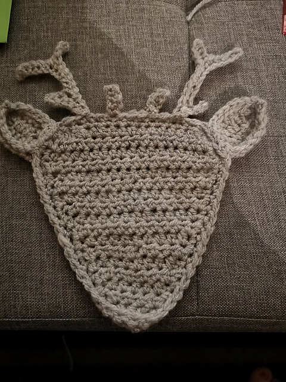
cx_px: 143
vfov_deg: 65.3
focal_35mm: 27
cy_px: 191
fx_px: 297
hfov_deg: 51.4
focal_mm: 5.58
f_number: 1.8
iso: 5000
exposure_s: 1/16.7
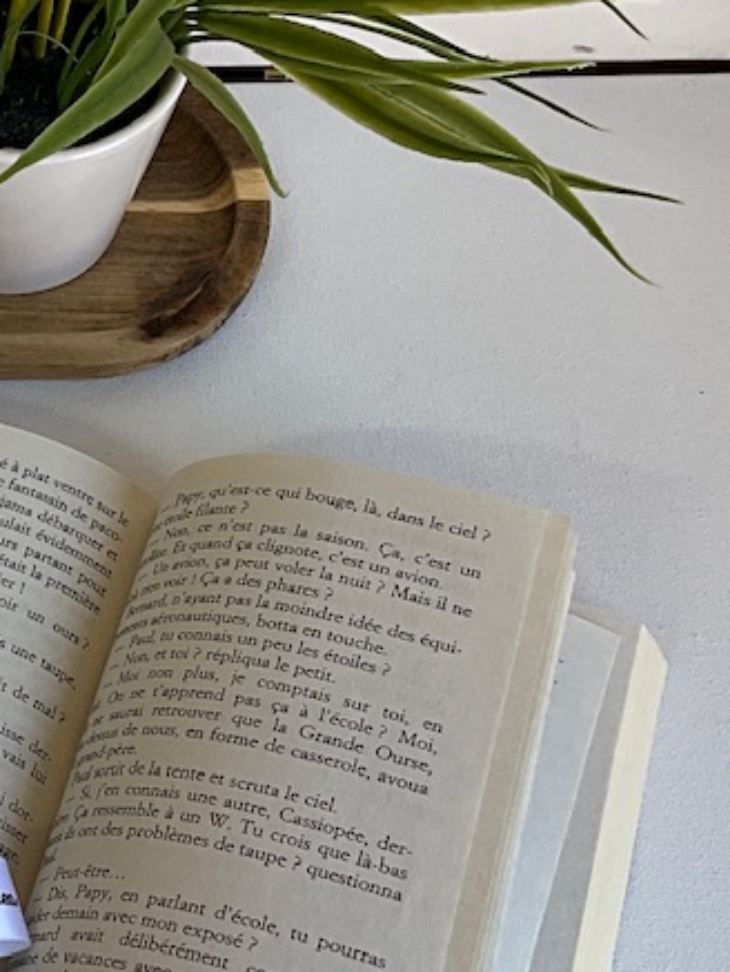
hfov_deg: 16.3
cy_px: 398
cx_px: -274
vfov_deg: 23.0
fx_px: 2389
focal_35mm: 85
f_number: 1.8
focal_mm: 3
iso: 16
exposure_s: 1/100
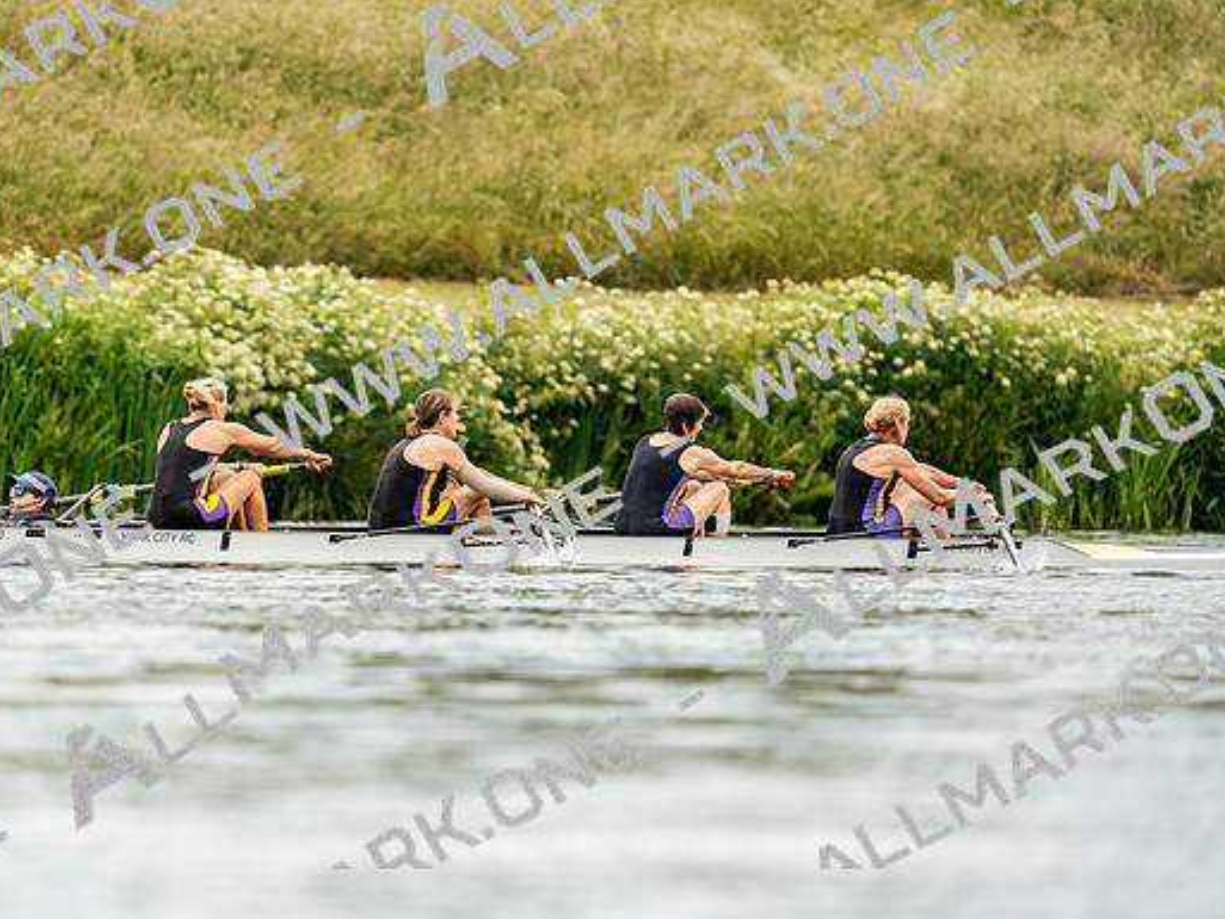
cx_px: 552
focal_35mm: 614
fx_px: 21733
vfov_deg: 2.4
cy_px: 460
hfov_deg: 3.2
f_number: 6.3
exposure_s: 1/2000
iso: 640
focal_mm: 565
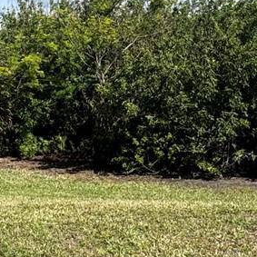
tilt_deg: +2.4
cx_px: 84
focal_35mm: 70
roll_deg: +0.7
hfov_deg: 24.5
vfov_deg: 24.3
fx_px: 588
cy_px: 55
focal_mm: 2.22
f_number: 2.2
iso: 50
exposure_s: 1/2083
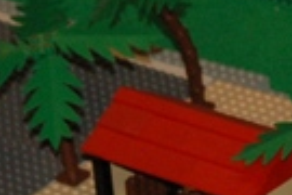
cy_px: 477
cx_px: 487
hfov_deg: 4.6
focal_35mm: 445
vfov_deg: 3.1
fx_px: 3609
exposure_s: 1/200
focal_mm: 50
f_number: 5.6
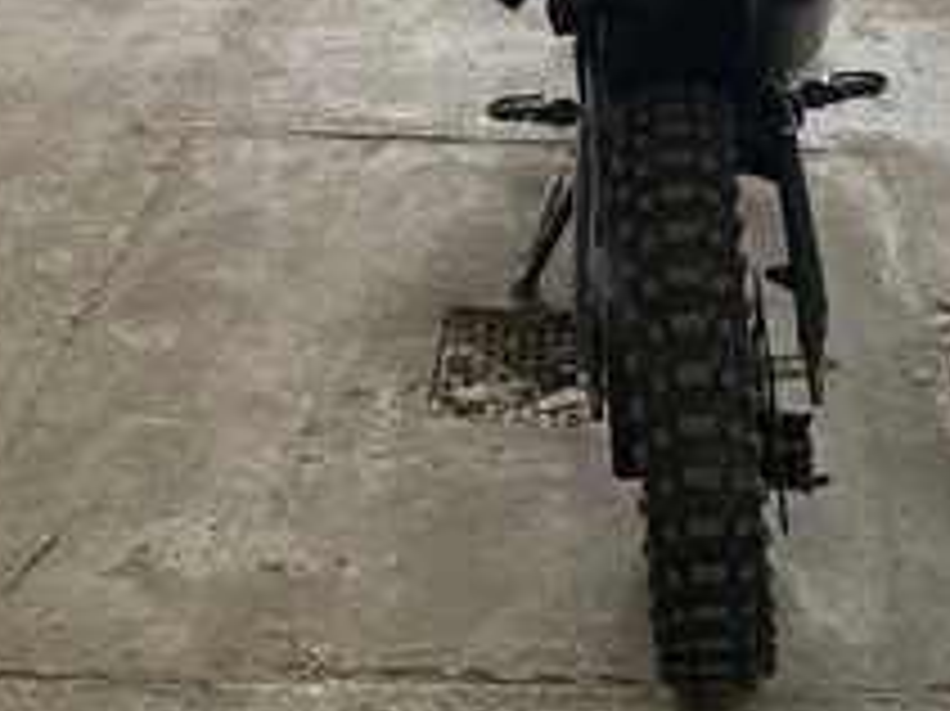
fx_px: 1509
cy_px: 58
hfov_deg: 34.4
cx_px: 684
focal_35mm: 55
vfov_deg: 25.6
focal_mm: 3
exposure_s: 1/60
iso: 50
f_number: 1.8
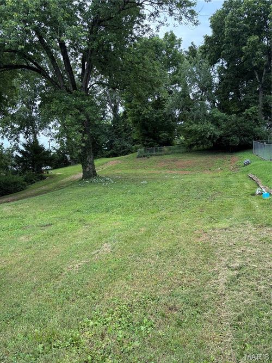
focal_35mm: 26
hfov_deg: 53.0
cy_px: 182
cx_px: 136
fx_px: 272
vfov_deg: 67.3
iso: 50
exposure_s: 1/649
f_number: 1.6
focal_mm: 5.96
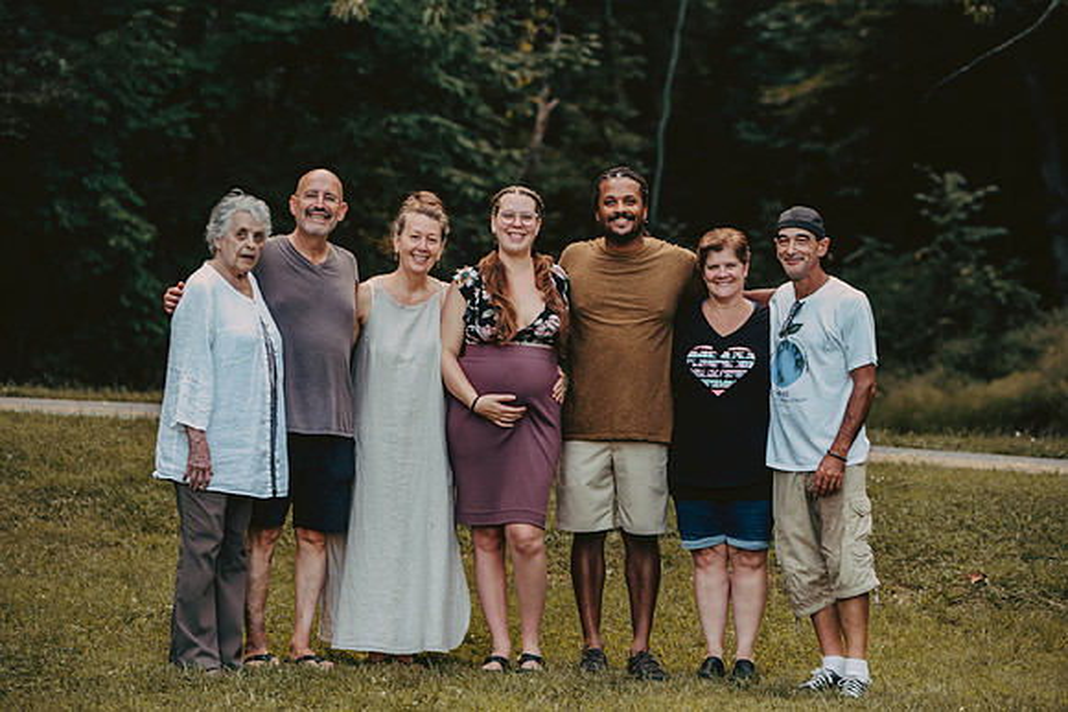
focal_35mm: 120
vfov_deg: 11.4
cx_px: 534
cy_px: 356
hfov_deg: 17.1
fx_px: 3561
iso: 250
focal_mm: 120
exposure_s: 1/125
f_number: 3.5
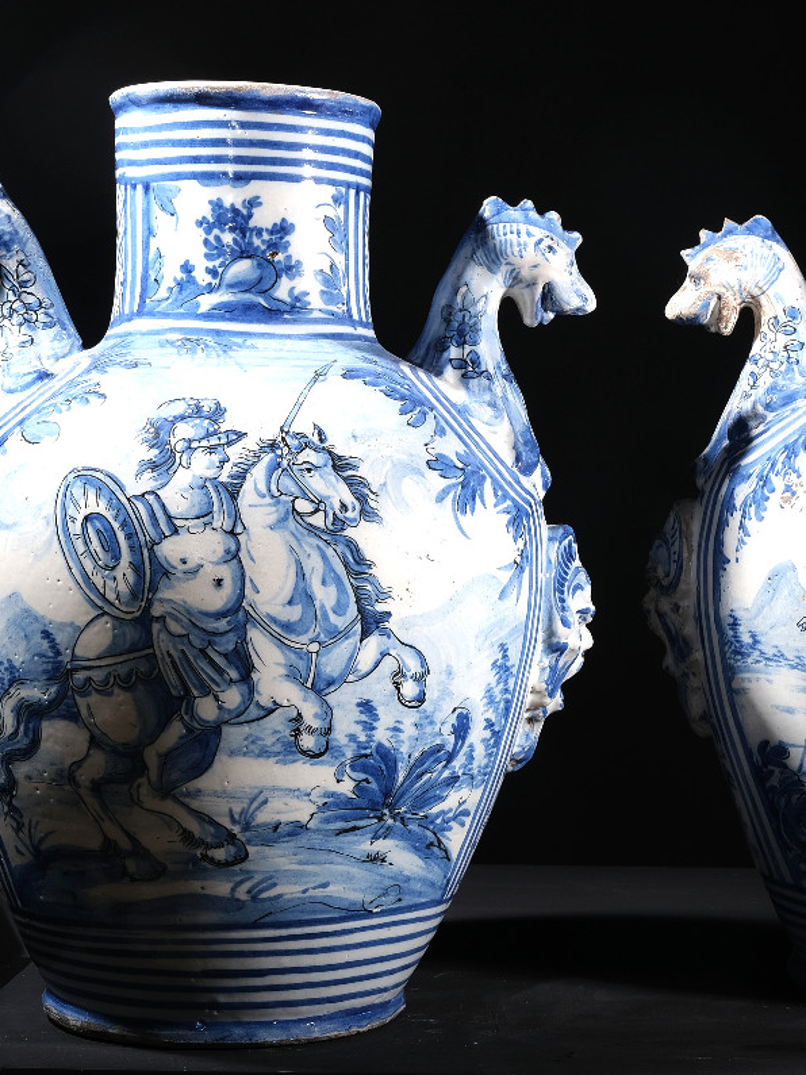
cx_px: 648
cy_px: 538
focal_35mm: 74
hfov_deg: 19.7
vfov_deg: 26.3
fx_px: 2298
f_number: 9
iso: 200
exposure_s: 1/250
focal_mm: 34.2
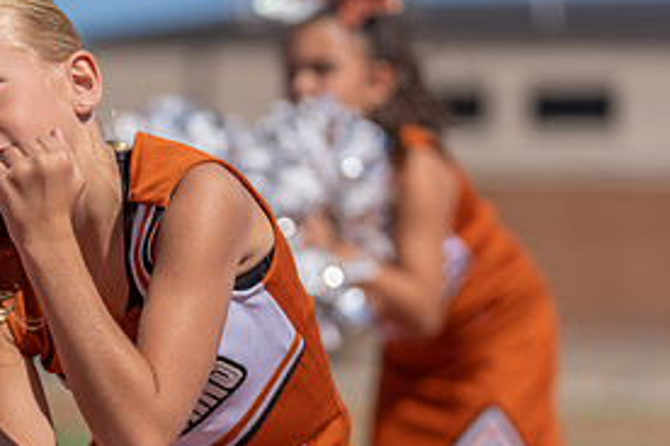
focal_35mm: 223
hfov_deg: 9.2
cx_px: 58
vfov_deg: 6.2
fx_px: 4150
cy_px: 280
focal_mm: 106
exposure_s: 1/3200
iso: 100
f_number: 2.8
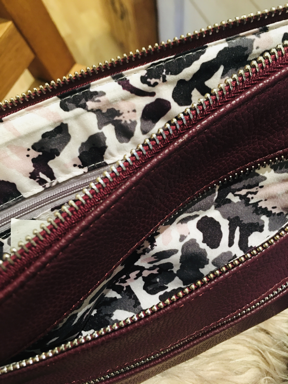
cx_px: 144
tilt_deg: -69.7
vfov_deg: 61.7
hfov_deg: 48.2
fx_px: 322
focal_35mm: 29
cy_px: 192
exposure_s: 1/8
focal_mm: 4.15
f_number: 2.2
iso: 100
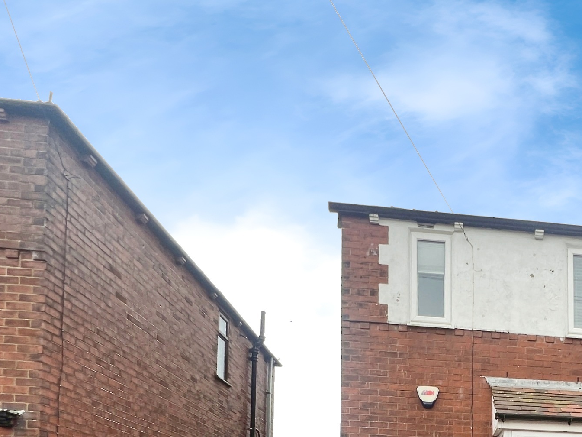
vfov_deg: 42.9
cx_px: 510
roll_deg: -0.8
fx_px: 471
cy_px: 436
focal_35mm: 28
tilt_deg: +6.1
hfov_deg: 56.0
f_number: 1.8
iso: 32
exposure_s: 1/181
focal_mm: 1.57
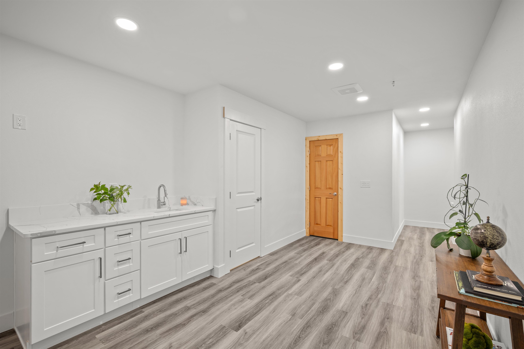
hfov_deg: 96.7
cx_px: 262
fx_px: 233
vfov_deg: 73.7
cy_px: 174
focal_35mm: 16
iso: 100
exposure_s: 1
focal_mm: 16
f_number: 8
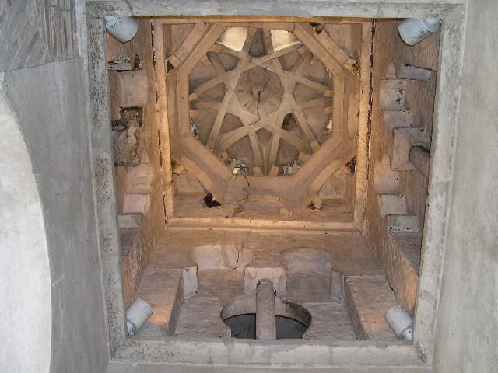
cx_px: 249
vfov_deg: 37.7
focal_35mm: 38
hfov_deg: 49.0
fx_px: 547
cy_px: 186
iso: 100
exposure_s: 1/30
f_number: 2.8
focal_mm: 8
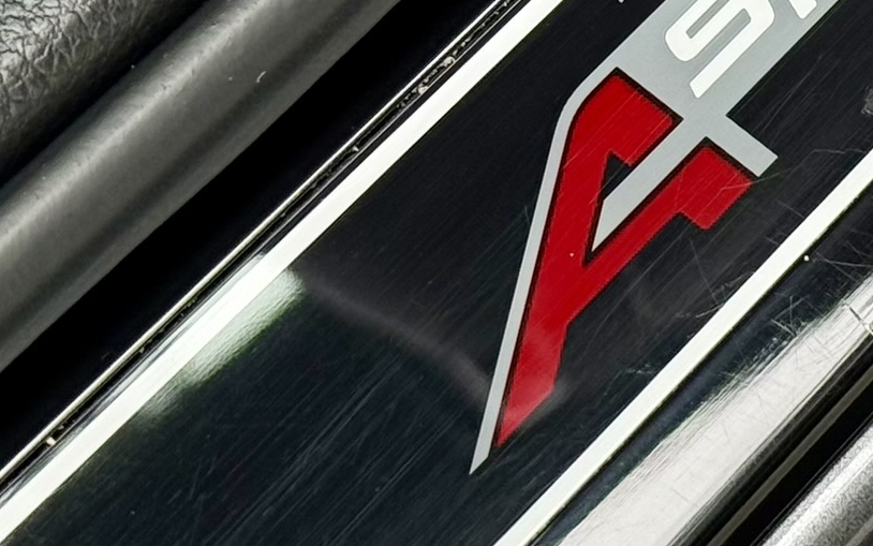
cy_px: 18
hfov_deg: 16.1
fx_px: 3046
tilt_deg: -55.9
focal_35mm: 128
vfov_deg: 10.2
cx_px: 775
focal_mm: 6.76
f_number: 1.78
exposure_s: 1/288
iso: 64
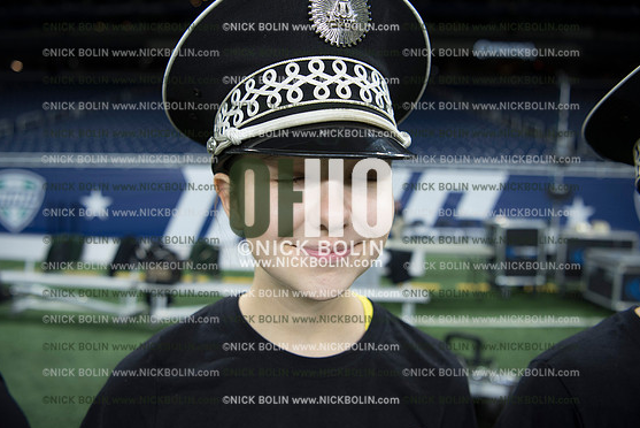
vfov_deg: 51.3
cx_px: 310
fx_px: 445
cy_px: 213
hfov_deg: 71.5
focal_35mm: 25
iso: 800
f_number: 3.2
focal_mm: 24
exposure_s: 1/500
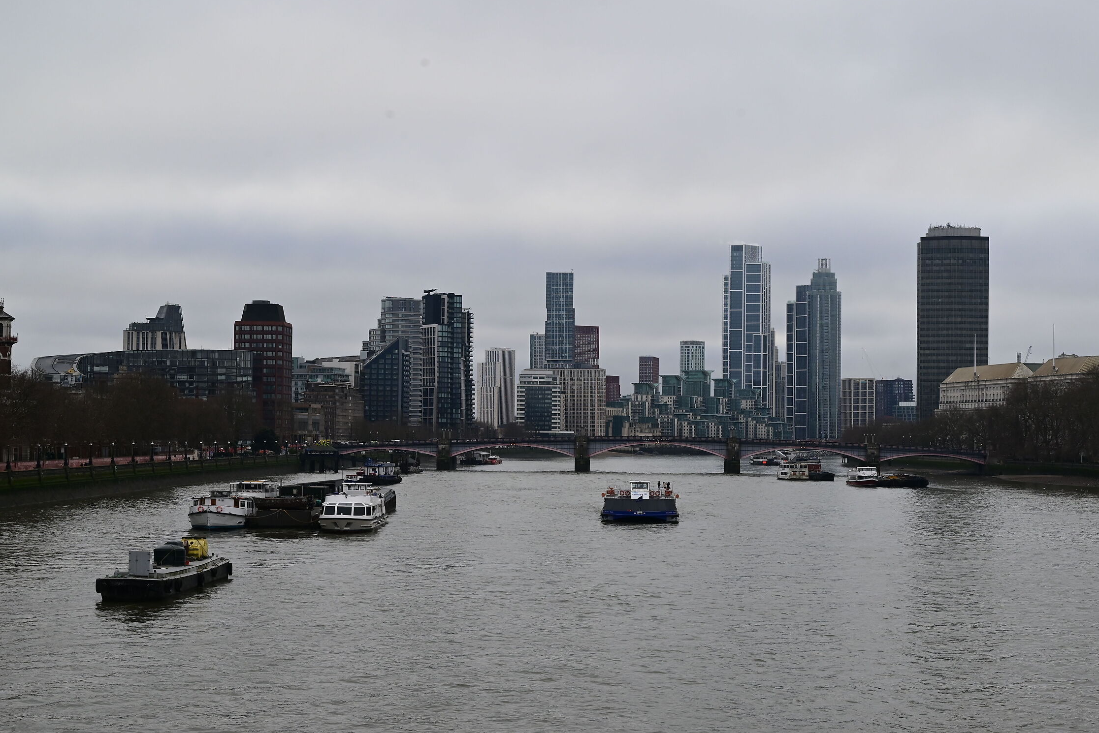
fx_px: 1741
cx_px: 582
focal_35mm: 57
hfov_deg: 35.0
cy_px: 383
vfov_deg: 23.8
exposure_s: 1/400
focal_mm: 53
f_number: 10
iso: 800
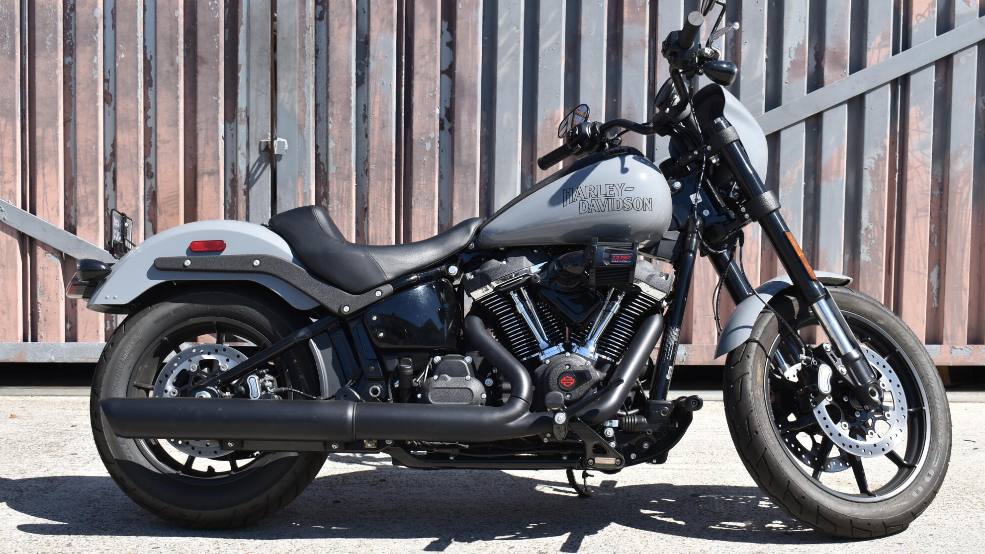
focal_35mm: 56
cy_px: 257
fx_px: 1451
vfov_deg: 21.6
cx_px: 491
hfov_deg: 37.5
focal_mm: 35
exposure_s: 1/250
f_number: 8
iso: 110
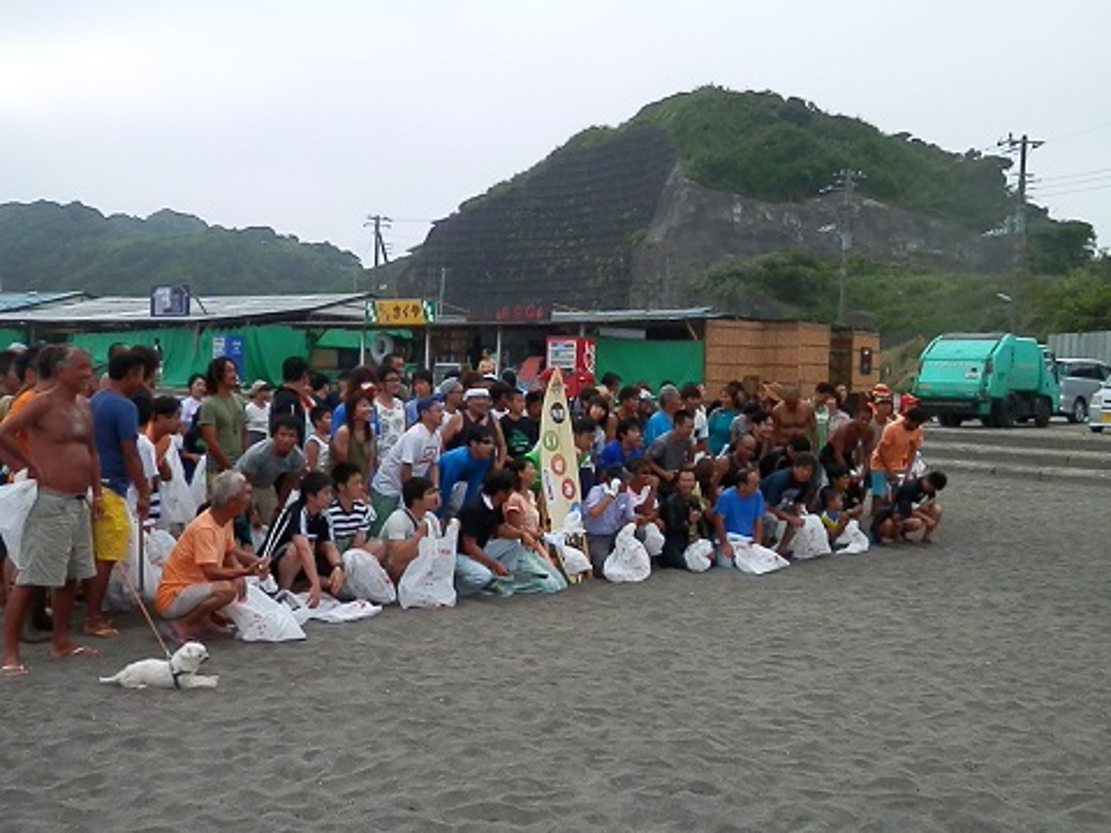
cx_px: 556
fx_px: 1284
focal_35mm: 40
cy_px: 416
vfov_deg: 36.0
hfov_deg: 46.8
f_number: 10.4
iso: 640
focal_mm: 7.3
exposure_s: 1/320
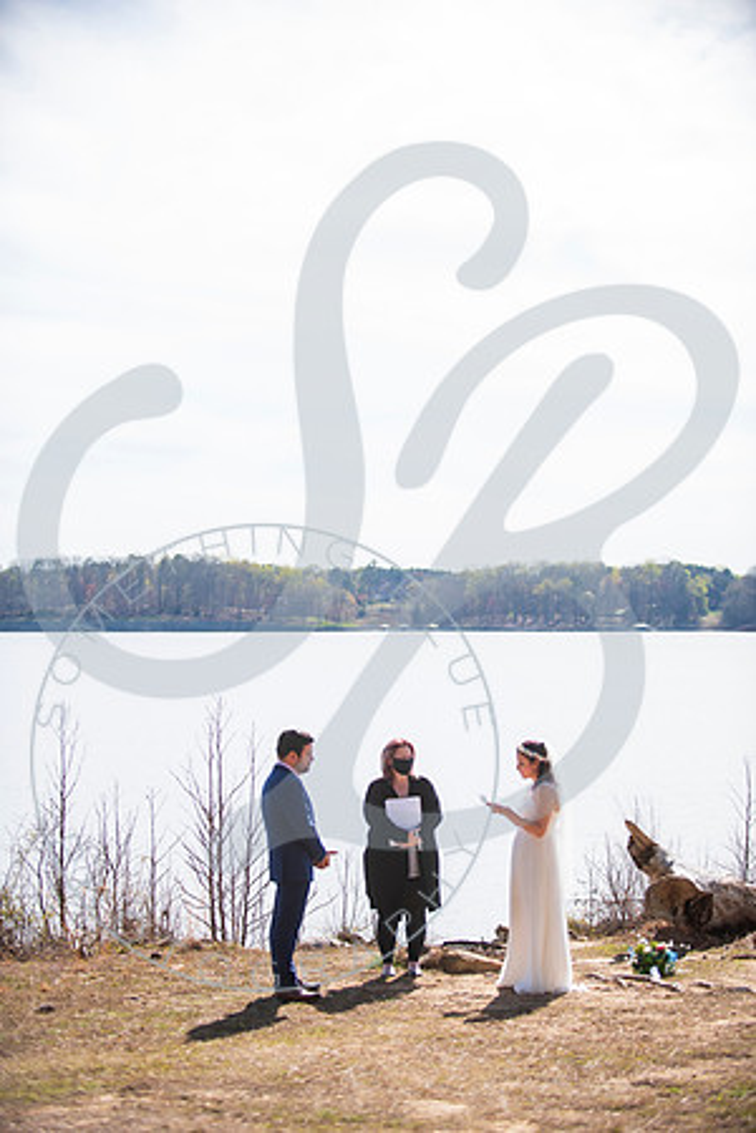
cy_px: 566
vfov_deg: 28.8
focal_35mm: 70
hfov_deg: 19.5
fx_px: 2205
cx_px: 378
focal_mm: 70
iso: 100
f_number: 2.8
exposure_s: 1/1000
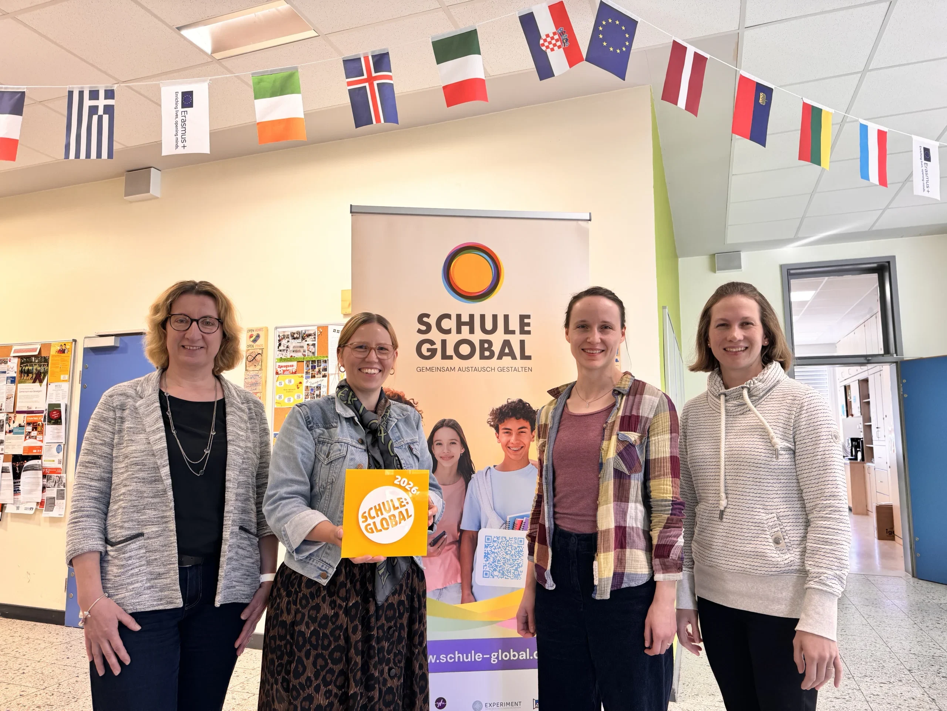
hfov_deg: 71.6
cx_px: 474
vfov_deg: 56.8
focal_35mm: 24
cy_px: 356
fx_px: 657
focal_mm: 6.76
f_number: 1.78
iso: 100
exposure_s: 1/100
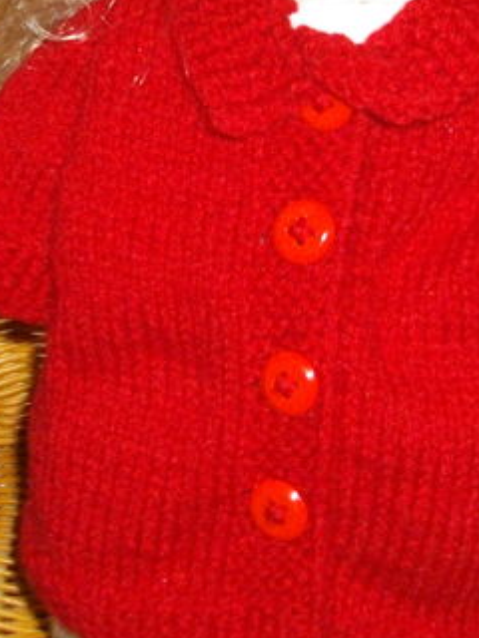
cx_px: 236
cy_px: 263
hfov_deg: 14.8
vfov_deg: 19.6
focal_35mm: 100
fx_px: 1845
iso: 200
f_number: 2.9
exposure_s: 1/50
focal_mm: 5.7
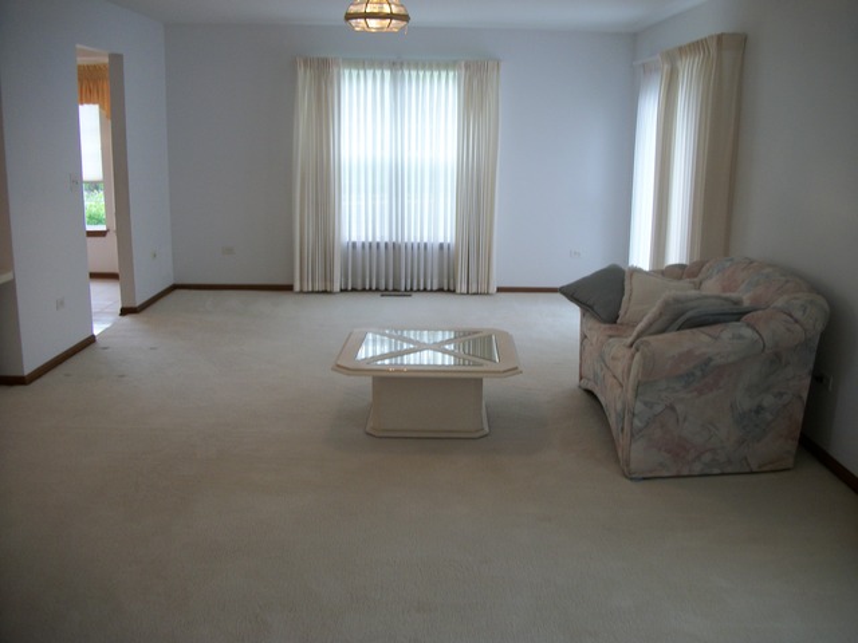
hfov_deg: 56.8
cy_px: 322
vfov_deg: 44.2
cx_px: 429
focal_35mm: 32
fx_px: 793
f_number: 2.9
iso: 80
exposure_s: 1/60
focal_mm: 5.7
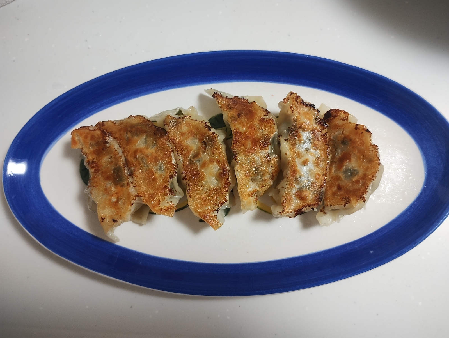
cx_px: 224
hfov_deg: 63.4
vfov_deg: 49.9
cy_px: 169
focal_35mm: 28
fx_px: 364
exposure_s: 1/33.3
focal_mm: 4.27
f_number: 1.8
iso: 778
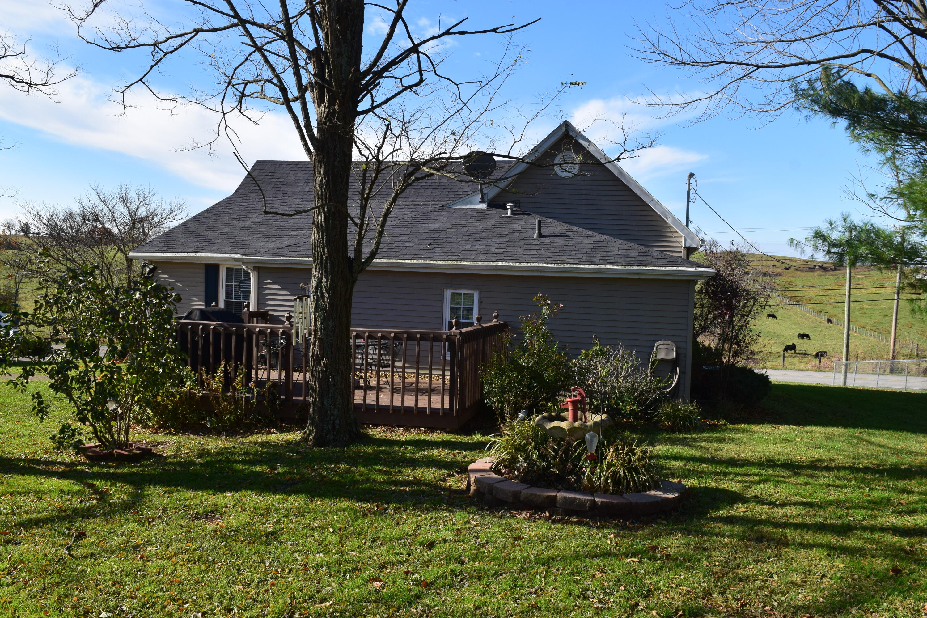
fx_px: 772
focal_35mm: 30
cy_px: 309
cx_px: 464
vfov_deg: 43.6
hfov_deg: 61.9
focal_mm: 20
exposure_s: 1/400
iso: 400
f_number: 11
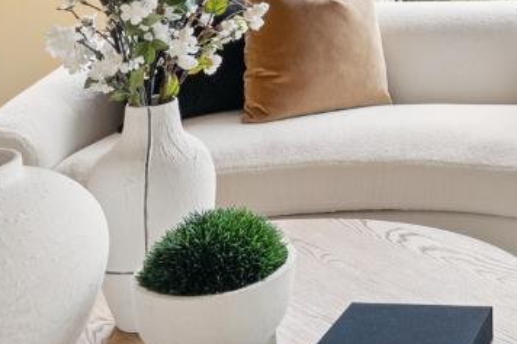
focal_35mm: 59
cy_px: -142
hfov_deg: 28.0
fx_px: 847
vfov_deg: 20.3
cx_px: 675
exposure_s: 1/250
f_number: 8
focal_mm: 14
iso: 640
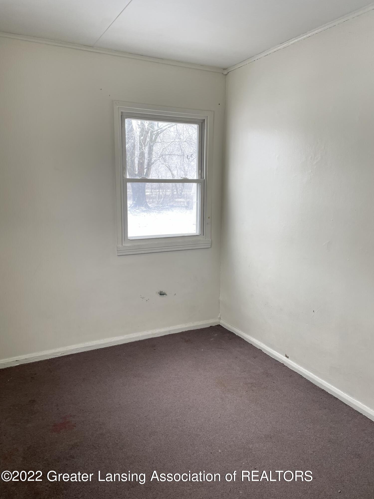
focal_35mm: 26
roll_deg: -0.5
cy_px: 250
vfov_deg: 67.3
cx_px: 187
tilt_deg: -9.5
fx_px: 375
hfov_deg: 53.1
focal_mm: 4.2
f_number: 1.6
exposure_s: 1/121
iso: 50
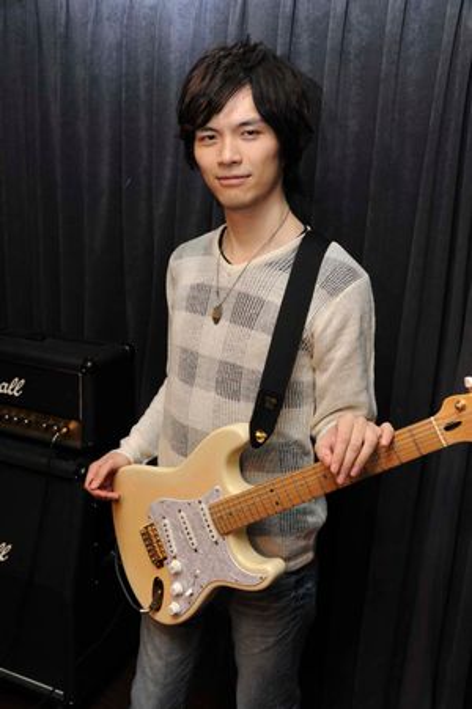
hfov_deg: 37.8
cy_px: 354
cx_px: 236
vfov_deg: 54.5
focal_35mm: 35
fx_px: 689
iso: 1600
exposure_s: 1/40
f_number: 5.6
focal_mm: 35
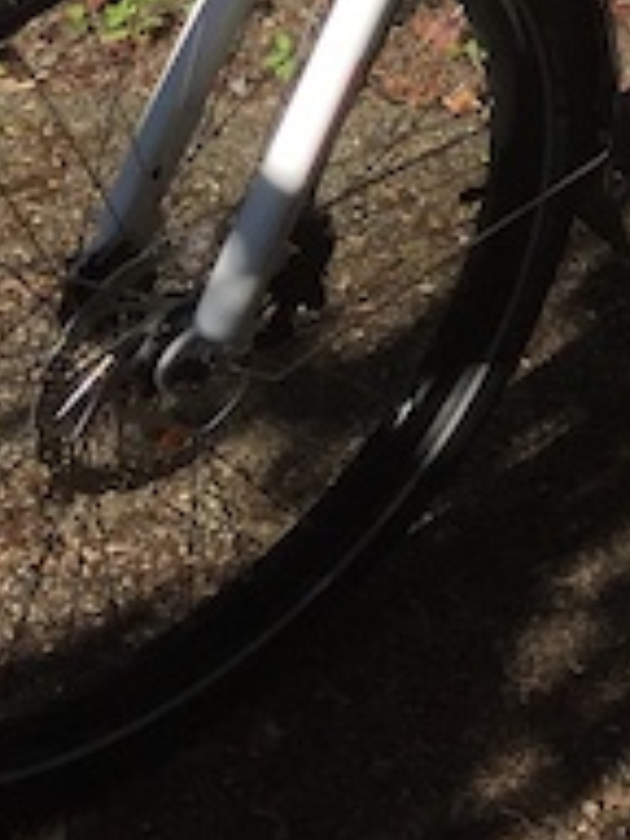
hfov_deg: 11.3
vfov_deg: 13.7
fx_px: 2936
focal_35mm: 121
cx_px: 1155
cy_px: -871
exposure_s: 1/1464
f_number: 2.2
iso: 32
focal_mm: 4.15
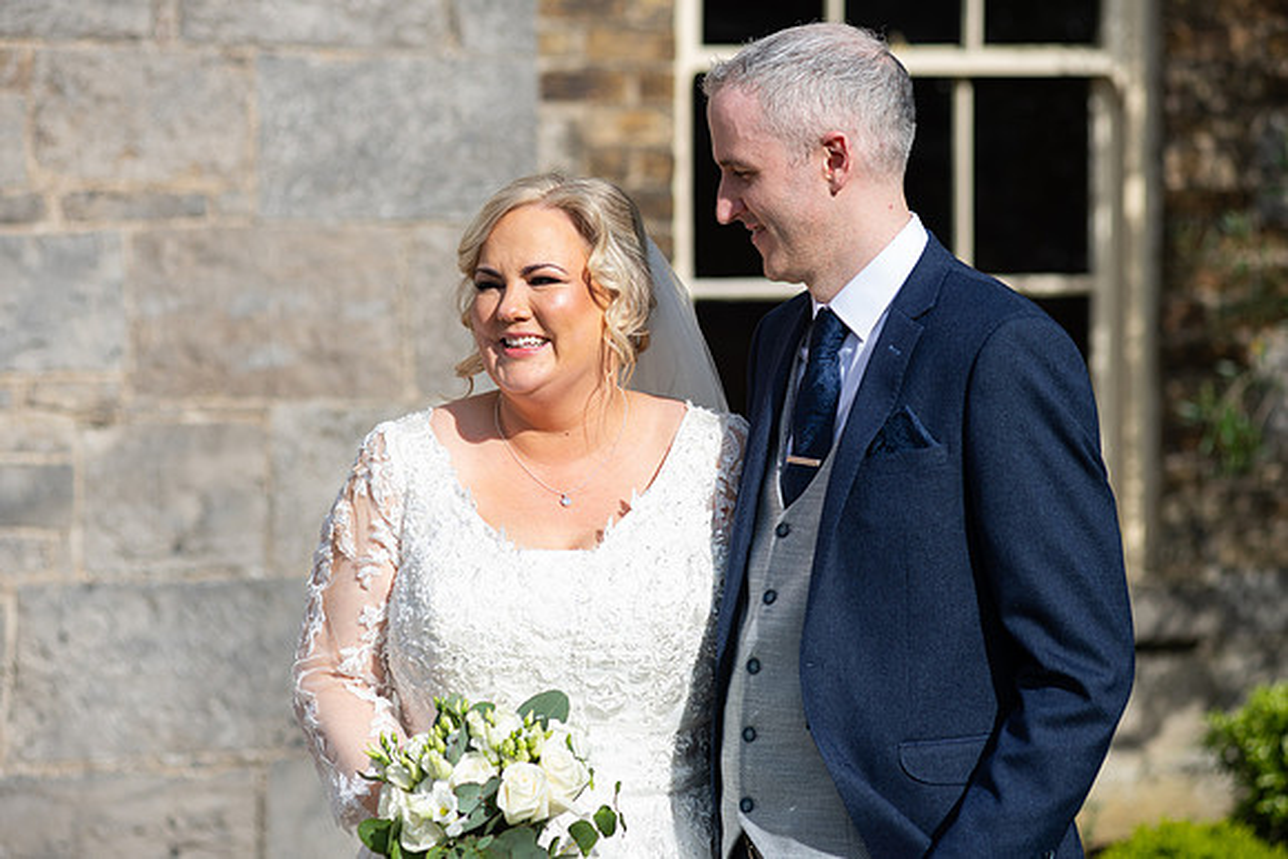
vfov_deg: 11.0
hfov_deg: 16.4
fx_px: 4473
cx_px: 644
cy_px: 430
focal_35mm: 125
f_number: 3.5
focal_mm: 125
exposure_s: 1/500
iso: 80
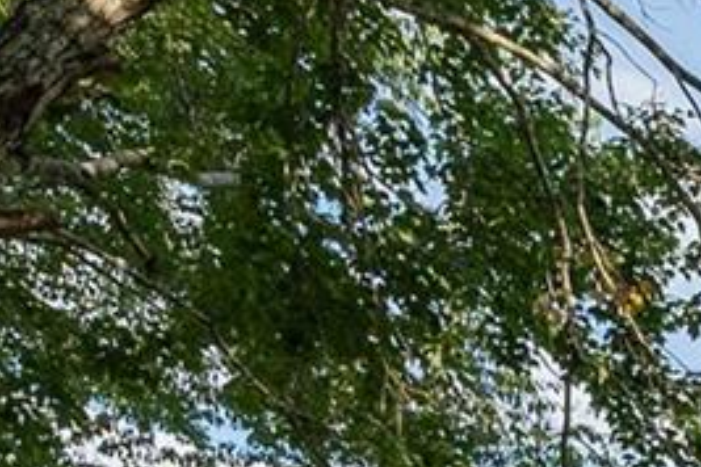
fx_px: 2314
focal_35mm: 119
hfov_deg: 10.8
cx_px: 2163
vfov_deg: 9.7
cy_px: 1261
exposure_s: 1/320
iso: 250
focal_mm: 15.5
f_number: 7.1
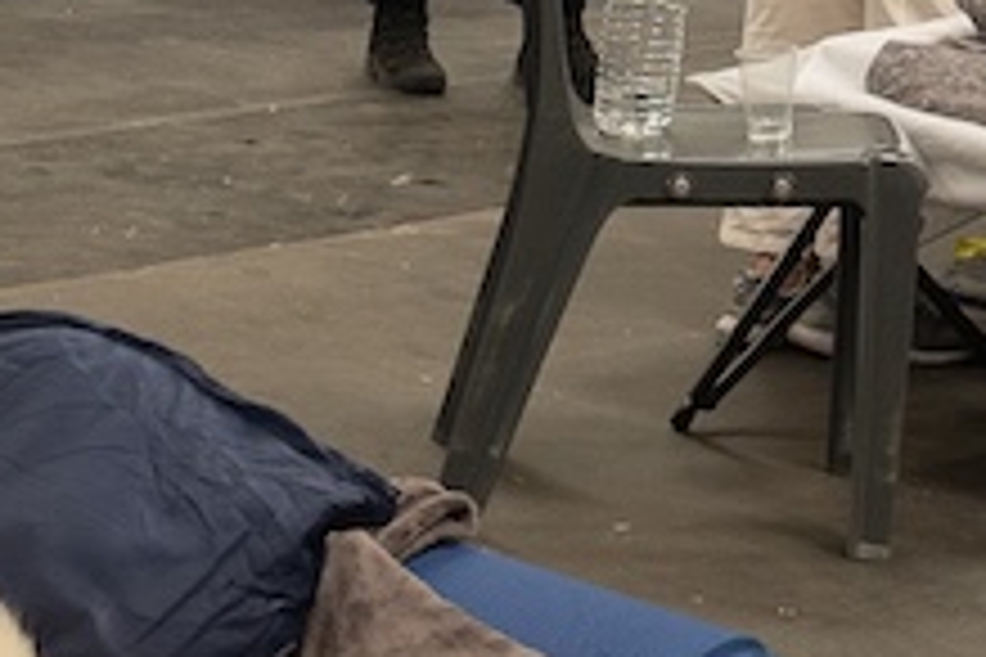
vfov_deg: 9.0
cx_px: -522
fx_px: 4128
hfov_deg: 12.9
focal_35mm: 151
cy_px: 675
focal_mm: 27.5
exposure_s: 1/30
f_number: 5.6
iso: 1800
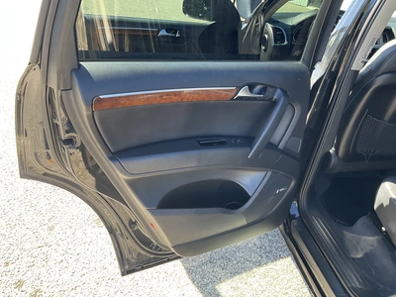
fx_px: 332
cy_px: 148
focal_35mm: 29
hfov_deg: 61.7
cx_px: 198
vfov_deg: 48.2
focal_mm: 3
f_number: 1.8
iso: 32
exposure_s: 1/122
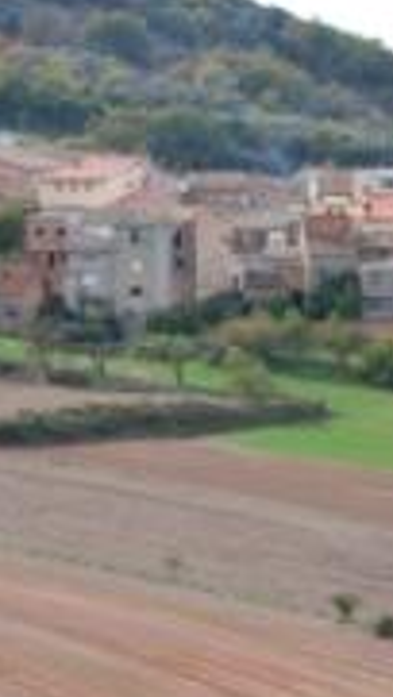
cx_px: 146
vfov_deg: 10.0
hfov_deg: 5.7
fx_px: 3965
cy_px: 246
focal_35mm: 214
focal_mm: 55
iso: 100
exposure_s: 1/160
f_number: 7.1
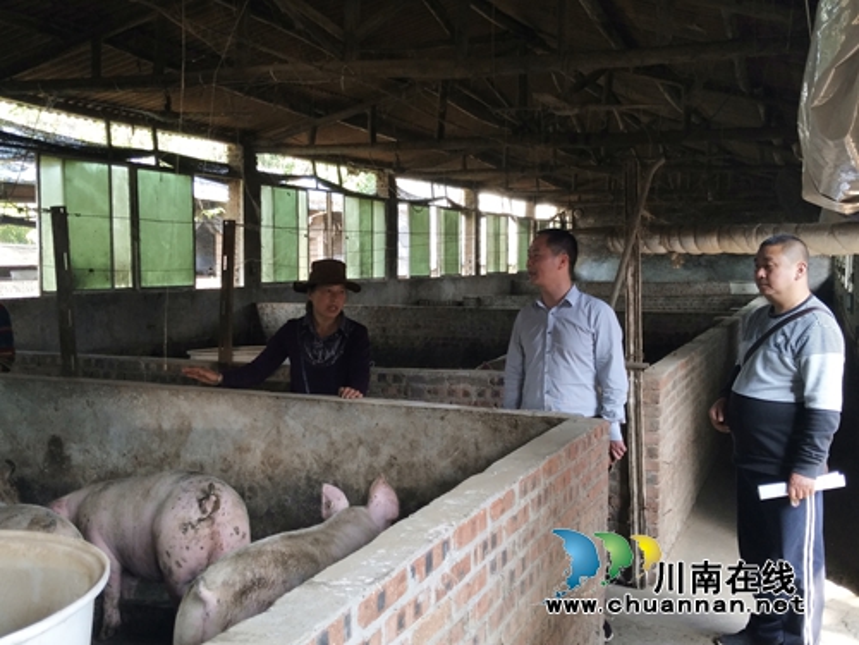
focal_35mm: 26
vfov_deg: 53.1
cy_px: 322
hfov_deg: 67.3
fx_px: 645
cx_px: 430
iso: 125
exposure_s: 1/50
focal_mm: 3.88
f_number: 2
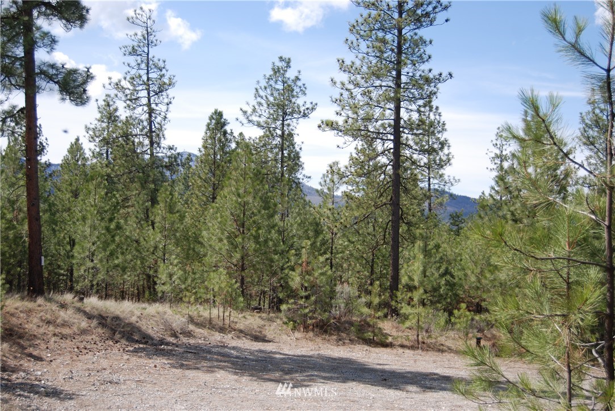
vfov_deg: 29.0
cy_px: 206
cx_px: 308
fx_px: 795
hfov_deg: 42.3
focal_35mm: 46
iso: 100
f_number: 4.5
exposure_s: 1/500
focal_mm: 31
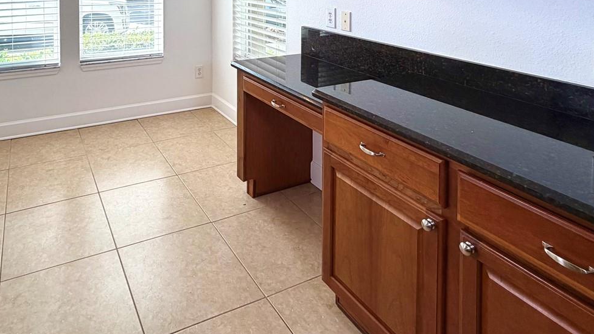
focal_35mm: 25
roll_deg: +0.6
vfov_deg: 38.9
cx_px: 192
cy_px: -23
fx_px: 394
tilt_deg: -2.2
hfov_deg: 71.6
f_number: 2.2
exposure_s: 1/120
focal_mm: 2.22
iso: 64
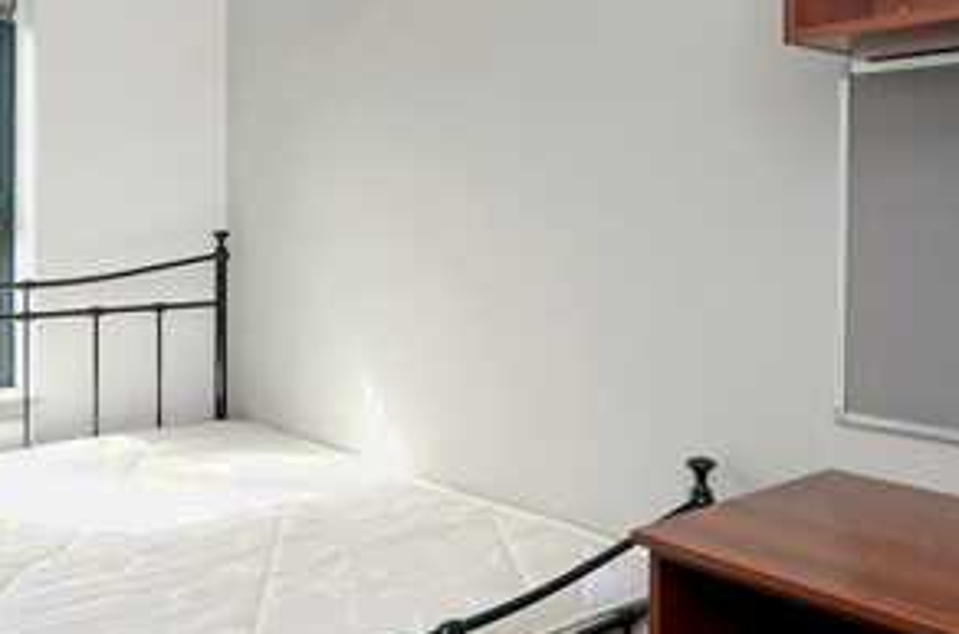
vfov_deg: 36.2
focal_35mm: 36
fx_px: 956
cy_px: 202
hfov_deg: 53.1
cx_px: 539
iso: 320
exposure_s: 1/80
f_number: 9
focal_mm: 10
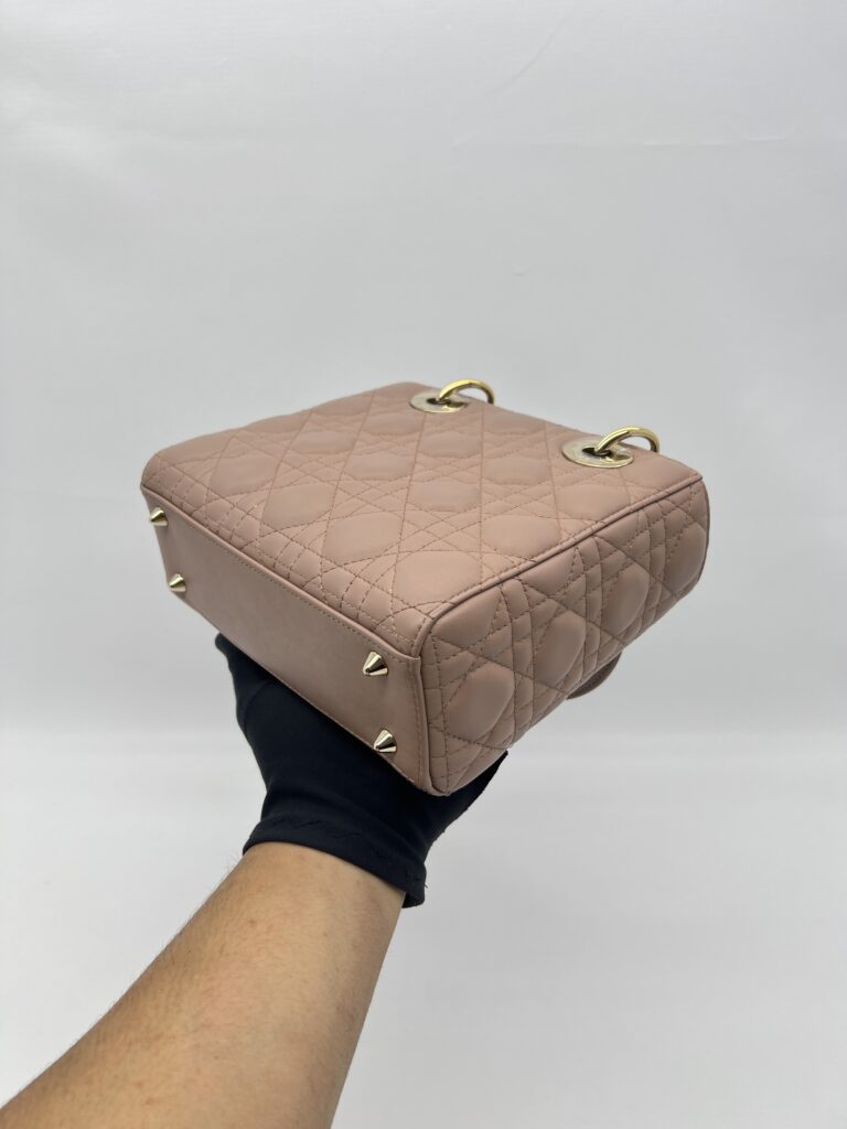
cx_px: 424
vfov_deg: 67.3
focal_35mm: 26
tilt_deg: -22.4
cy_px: 564
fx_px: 848
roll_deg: +0.4
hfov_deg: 53.1
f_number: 1.5
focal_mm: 5.7
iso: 32
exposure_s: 1/127
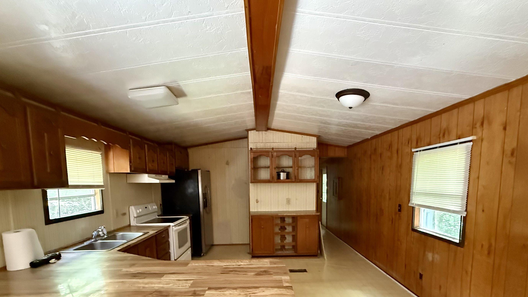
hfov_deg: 95.9
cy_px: 202
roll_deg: +0.9
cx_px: 264
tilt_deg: -4.8
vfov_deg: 62.1
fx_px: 238
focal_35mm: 17
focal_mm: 2.22
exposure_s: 1/54
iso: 1250
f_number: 2.2
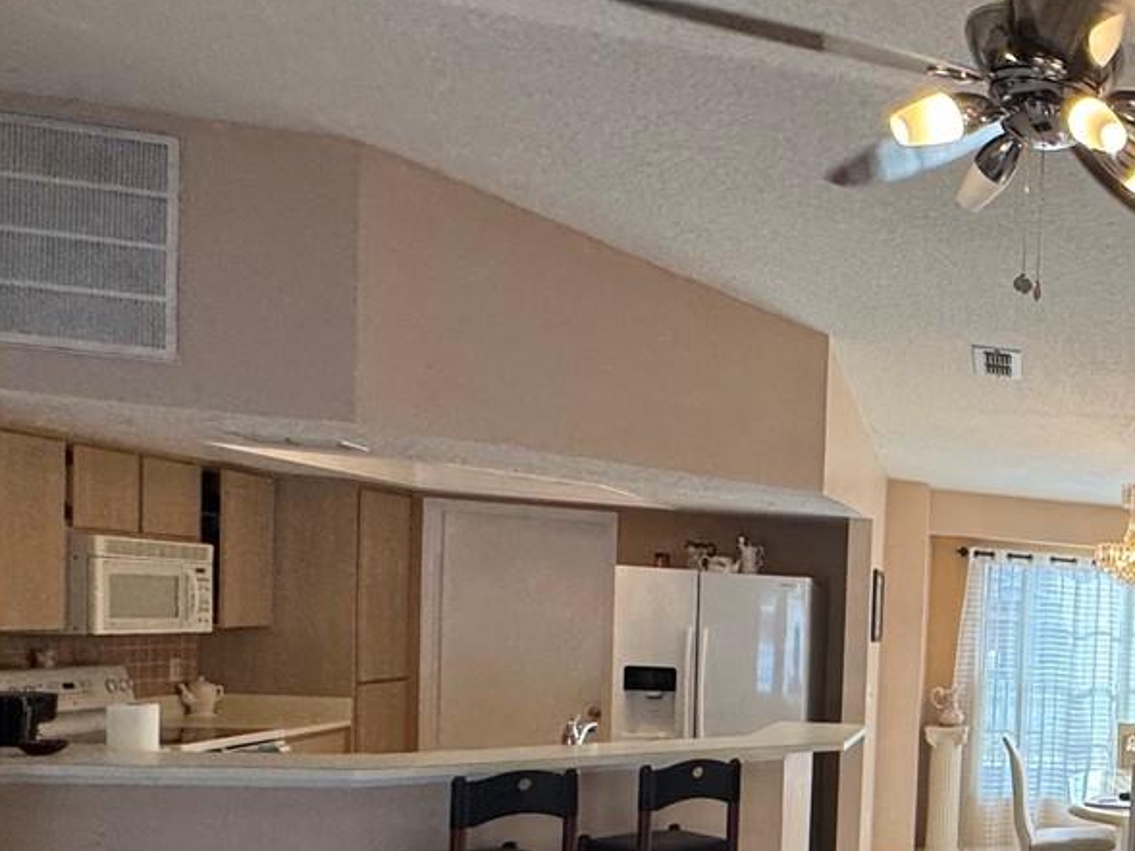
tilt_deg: -2.7
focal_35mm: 38
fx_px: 1246
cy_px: 699
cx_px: 1430
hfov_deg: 35.6
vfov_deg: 36.3
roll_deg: -3.5
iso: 160
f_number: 2.2
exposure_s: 1/120
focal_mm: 2.22
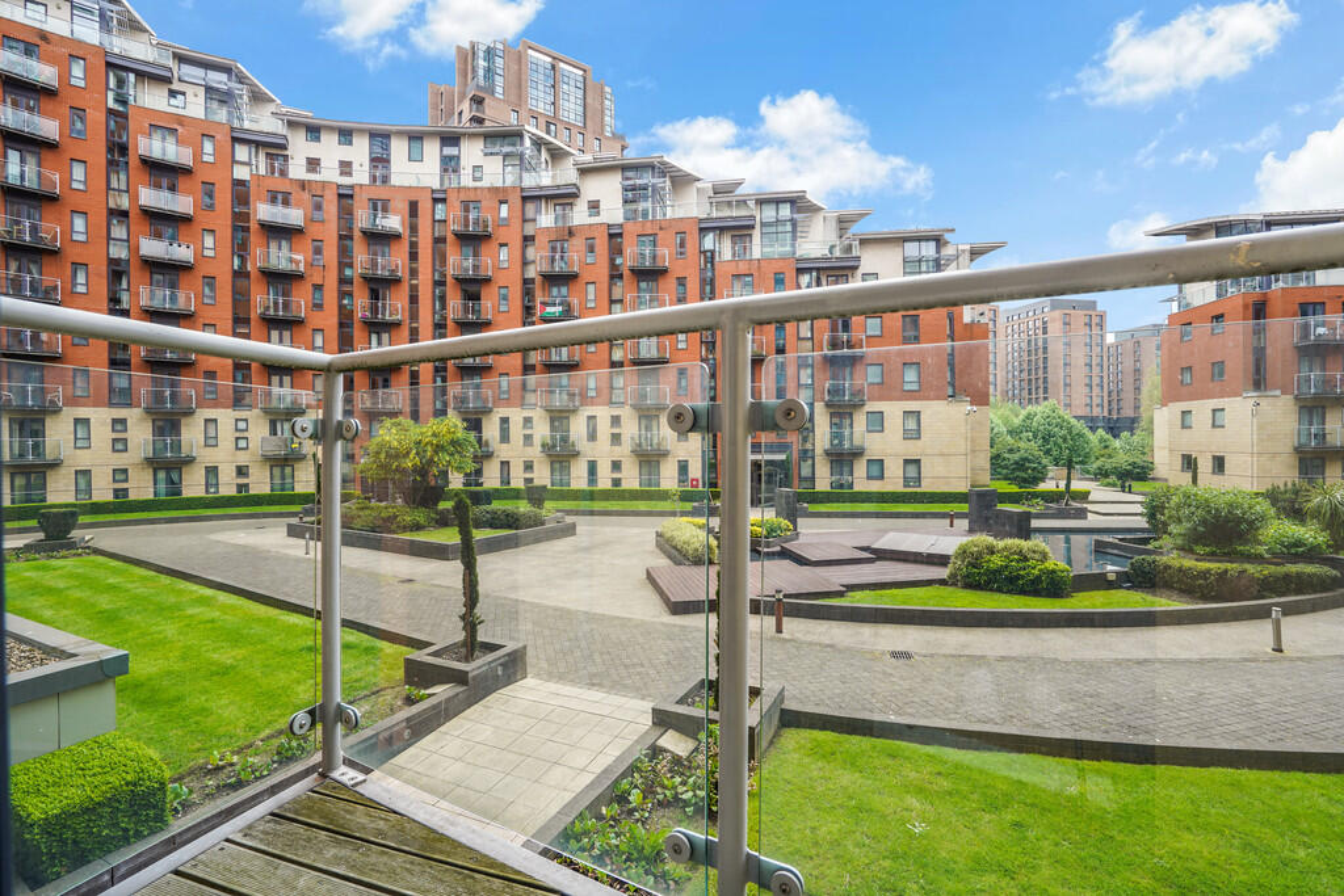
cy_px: 448
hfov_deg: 96.7
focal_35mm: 16
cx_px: 672
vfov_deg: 73.8
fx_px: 597
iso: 100
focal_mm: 16
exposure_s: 1/40
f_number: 9
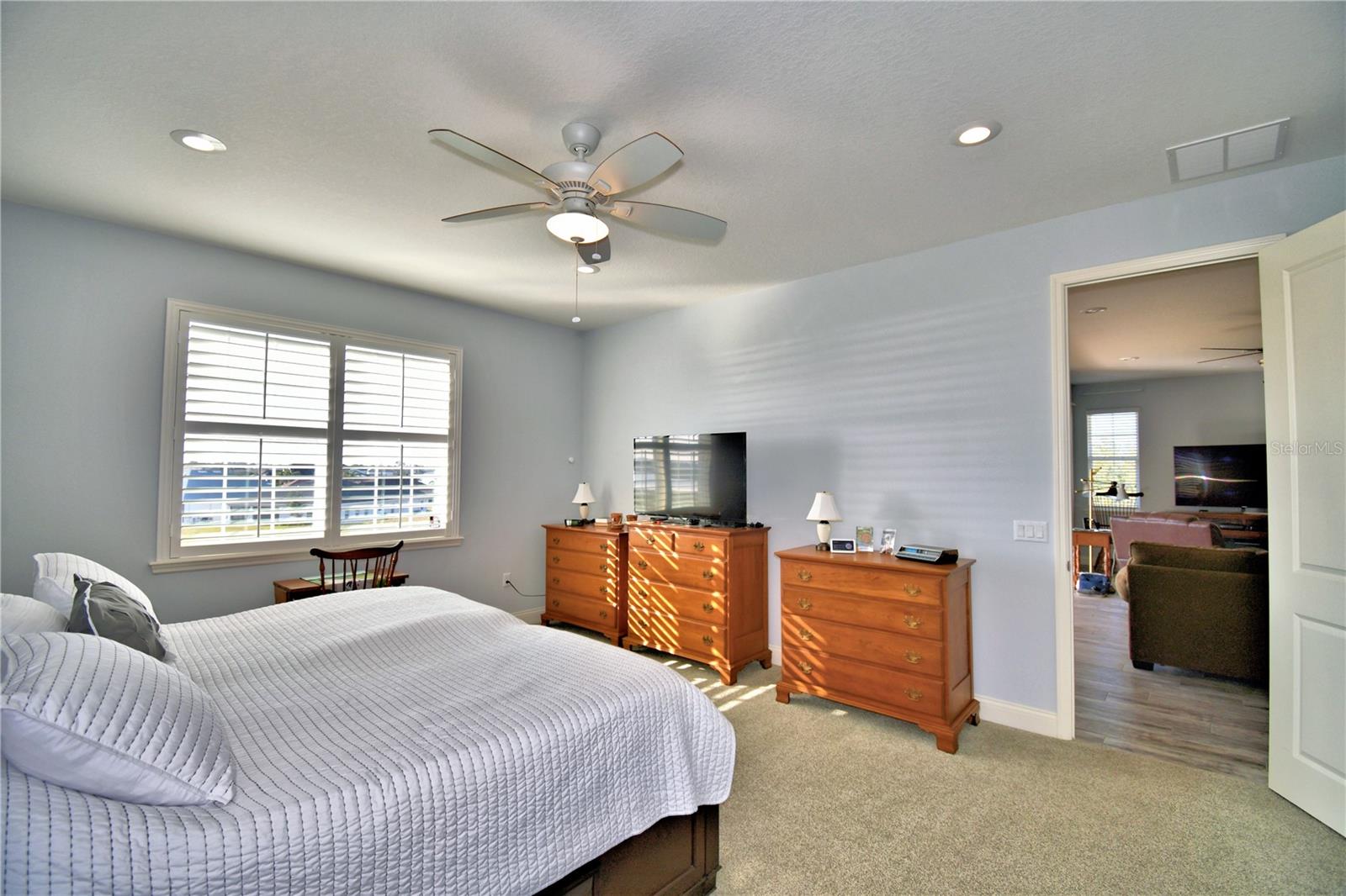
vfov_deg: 77.3
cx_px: 673
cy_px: 448
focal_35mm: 15
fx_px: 561
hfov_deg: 100.4
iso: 100
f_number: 4.5
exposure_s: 1/160
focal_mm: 10
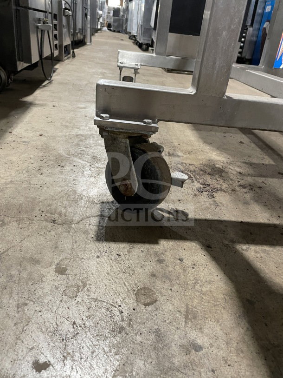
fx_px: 283
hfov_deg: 53.1
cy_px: 189
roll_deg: -5.4
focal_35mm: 26
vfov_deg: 67.3
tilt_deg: -27.8
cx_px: 142
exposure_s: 1/60
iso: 400
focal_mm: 4.2
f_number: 1.6
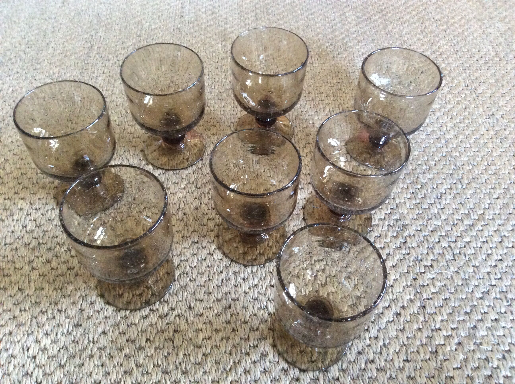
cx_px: 258
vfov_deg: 44.1
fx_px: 475
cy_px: 192
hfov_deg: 56.9
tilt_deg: -52.9
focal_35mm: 32
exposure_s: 1/20
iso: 320
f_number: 2.4
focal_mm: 3.3
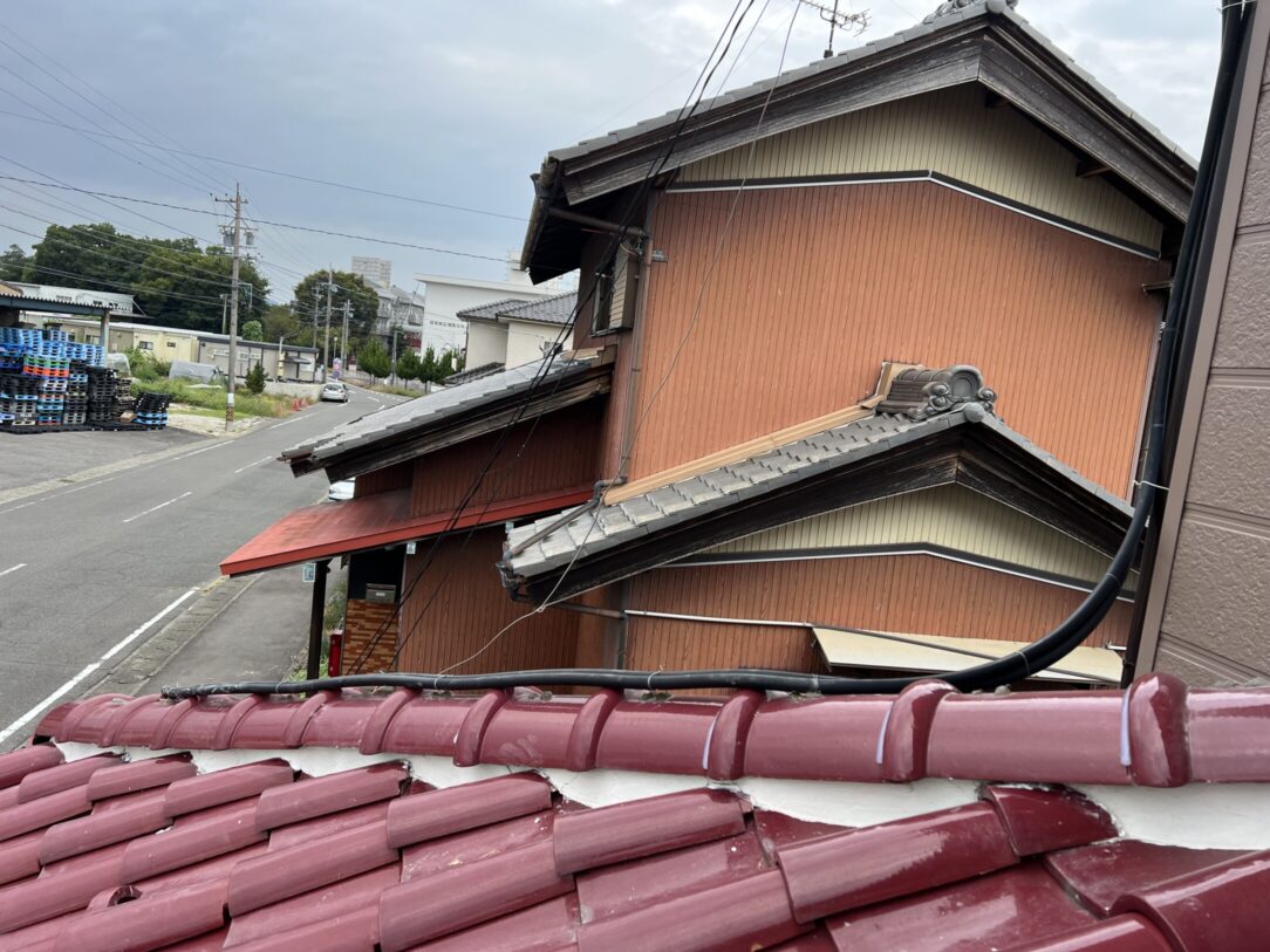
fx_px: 954
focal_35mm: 26
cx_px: 635
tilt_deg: -7.0
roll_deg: -7.2
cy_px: 476
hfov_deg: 67.3
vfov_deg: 53.1
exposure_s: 1/197
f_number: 1.5
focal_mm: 5.7
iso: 40
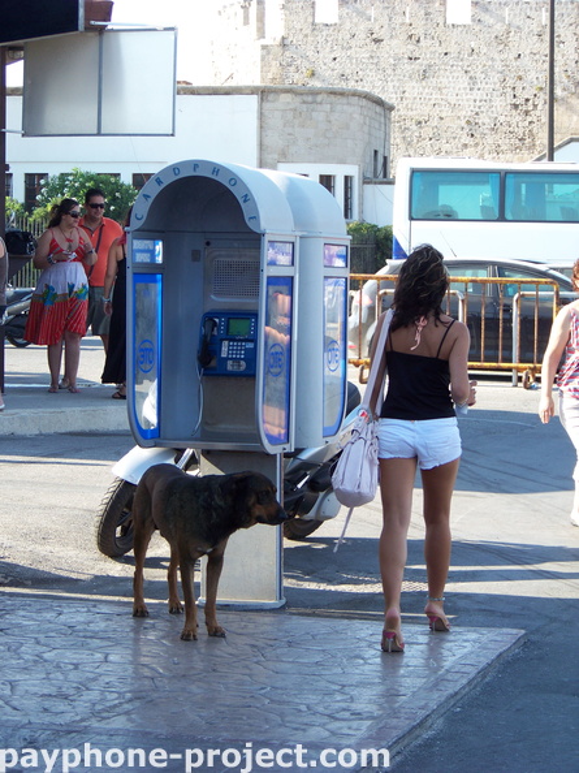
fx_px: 2812
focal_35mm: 126
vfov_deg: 15.6
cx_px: 290
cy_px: 386
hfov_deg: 11.8
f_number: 3.2
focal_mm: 21.1
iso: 64
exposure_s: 1/200
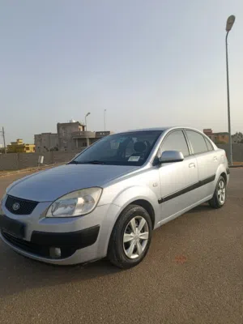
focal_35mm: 24
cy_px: 162
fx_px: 225
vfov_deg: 71.6
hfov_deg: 56.8
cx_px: 122
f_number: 1.7
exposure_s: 1/406
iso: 50
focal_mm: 5.24
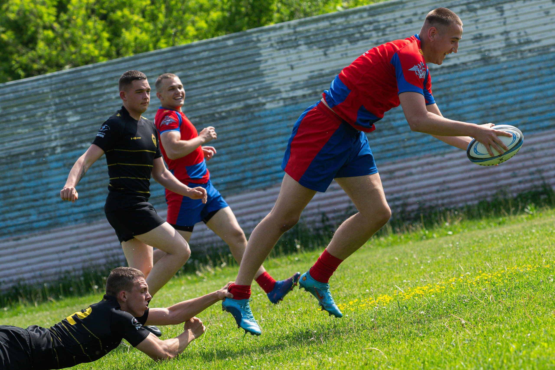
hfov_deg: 12.7
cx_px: 406
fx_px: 2490
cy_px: 123
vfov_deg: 8.5
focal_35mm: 162
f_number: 4
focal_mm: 100
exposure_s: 1/3200
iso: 640
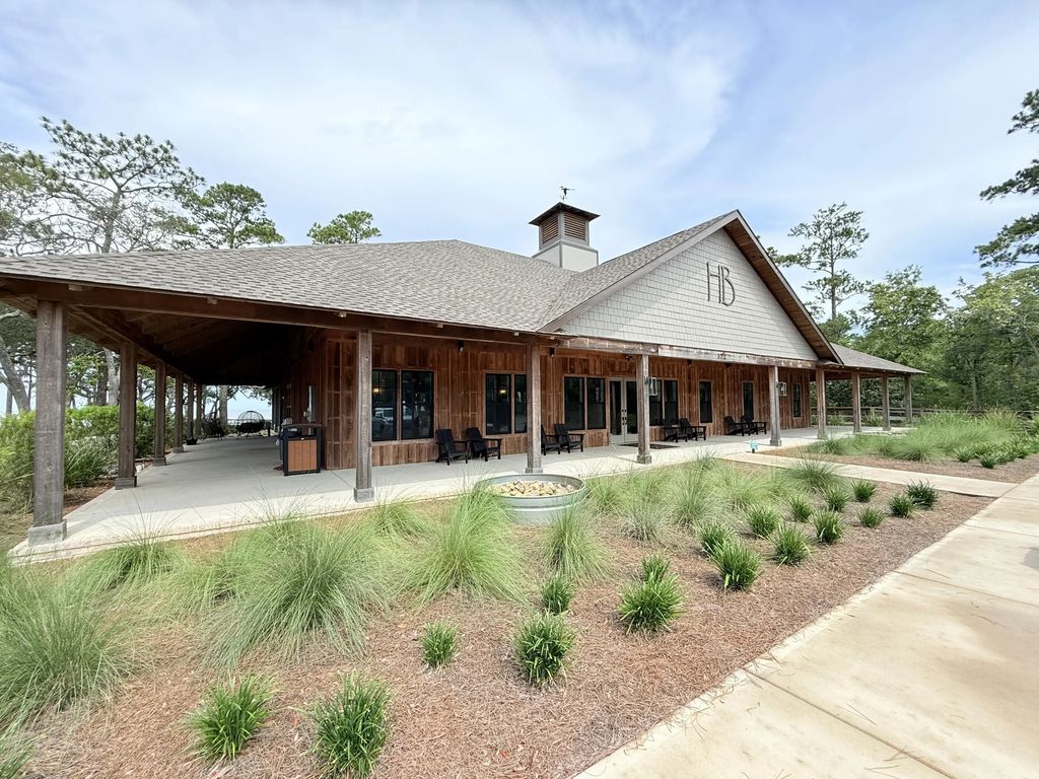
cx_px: 520
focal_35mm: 14
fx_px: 420
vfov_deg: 85.7
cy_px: 390
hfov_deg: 102.1
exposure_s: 1/1211
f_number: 2.2
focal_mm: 2.22
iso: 64
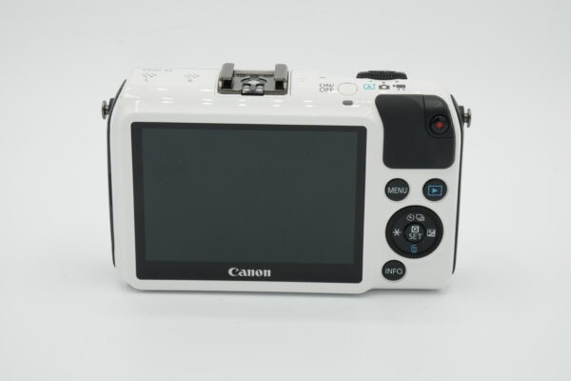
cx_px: 286
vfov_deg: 17.2
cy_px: 190
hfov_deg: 25.5
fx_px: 1261
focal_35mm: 80
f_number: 14
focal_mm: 53
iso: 640
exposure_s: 1/200
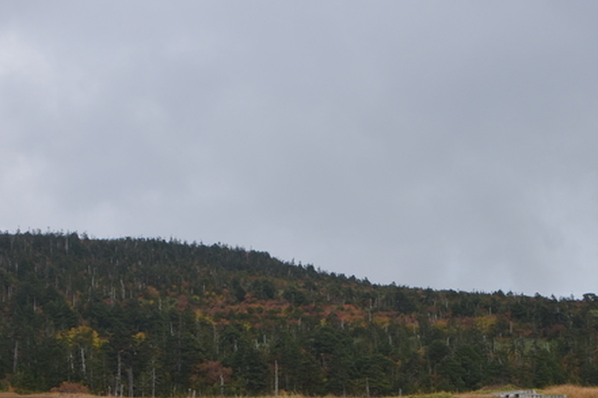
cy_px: 301
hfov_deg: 28.6
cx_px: 465
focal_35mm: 69
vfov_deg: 19.5
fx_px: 1152
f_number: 8
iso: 125
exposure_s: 1/250
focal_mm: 17
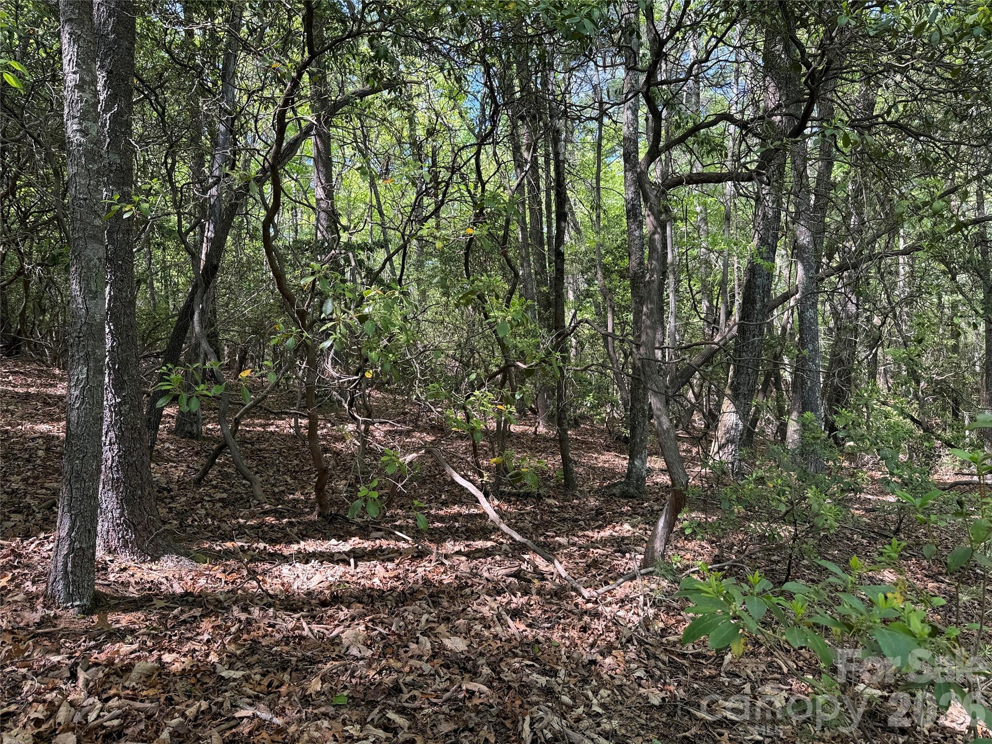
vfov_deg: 56.8
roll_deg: +4.7
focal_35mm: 24
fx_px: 688
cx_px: 496
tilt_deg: +2.5
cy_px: 372
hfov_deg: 71.6
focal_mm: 6.76
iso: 80
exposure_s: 1/226
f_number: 1.78
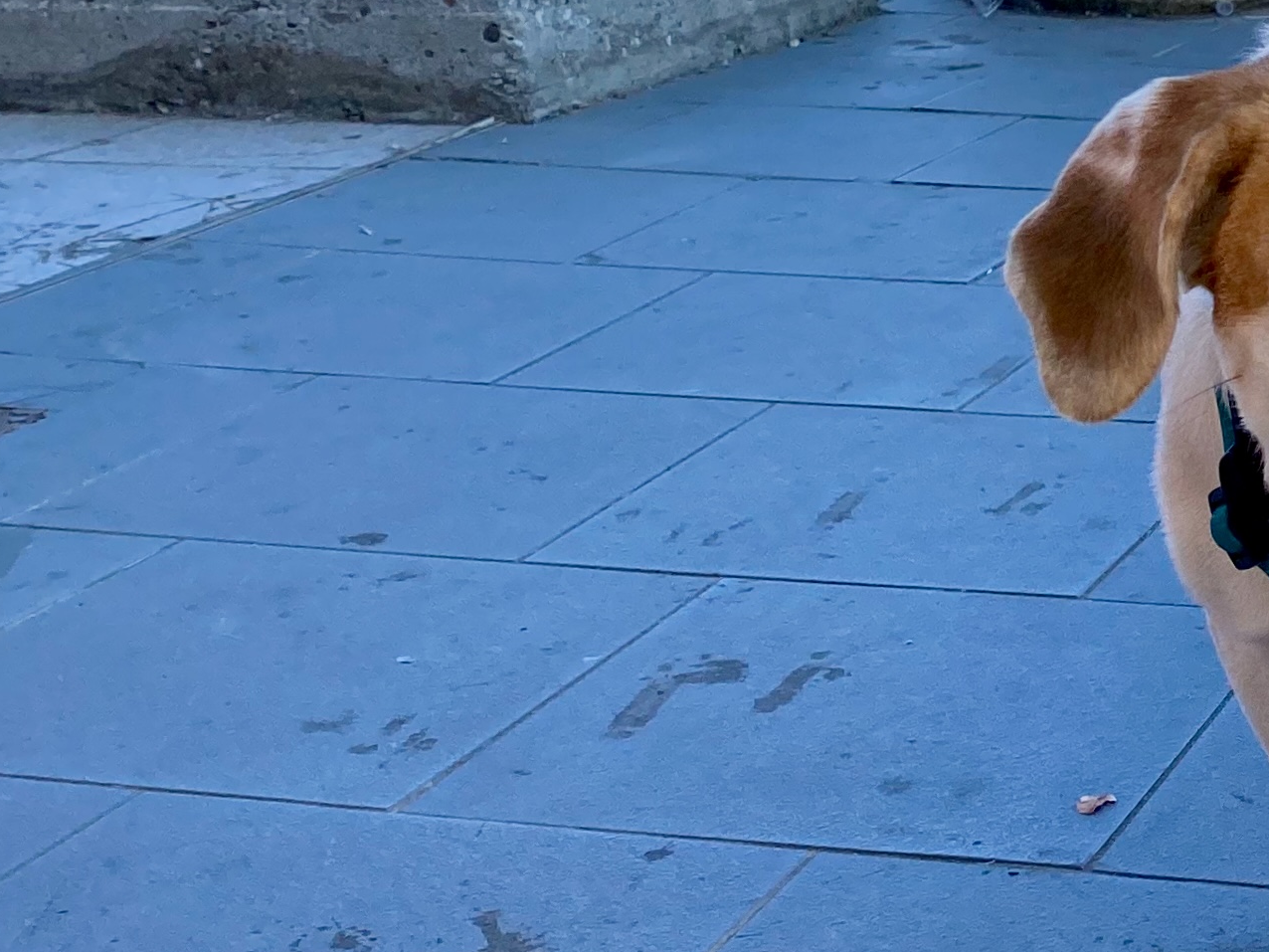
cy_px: 312
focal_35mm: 76
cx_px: 1611
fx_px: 2786
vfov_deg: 19.3
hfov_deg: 23.0
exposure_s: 1/1504
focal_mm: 4.25
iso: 32
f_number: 1.8
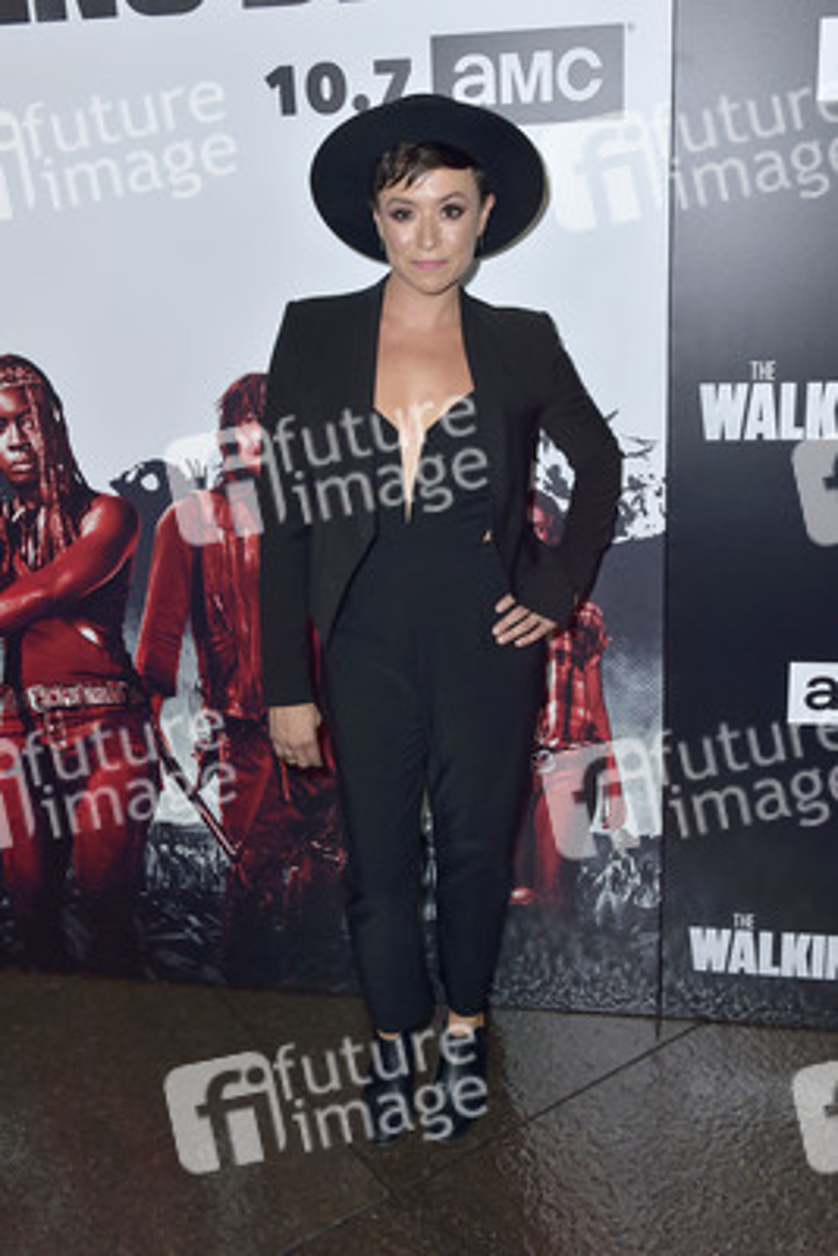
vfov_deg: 58.7
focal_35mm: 32
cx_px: 419
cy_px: 628
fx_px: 1116
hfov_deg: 41.1
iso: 500
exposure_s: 1/250
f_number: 5.6
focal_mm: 32
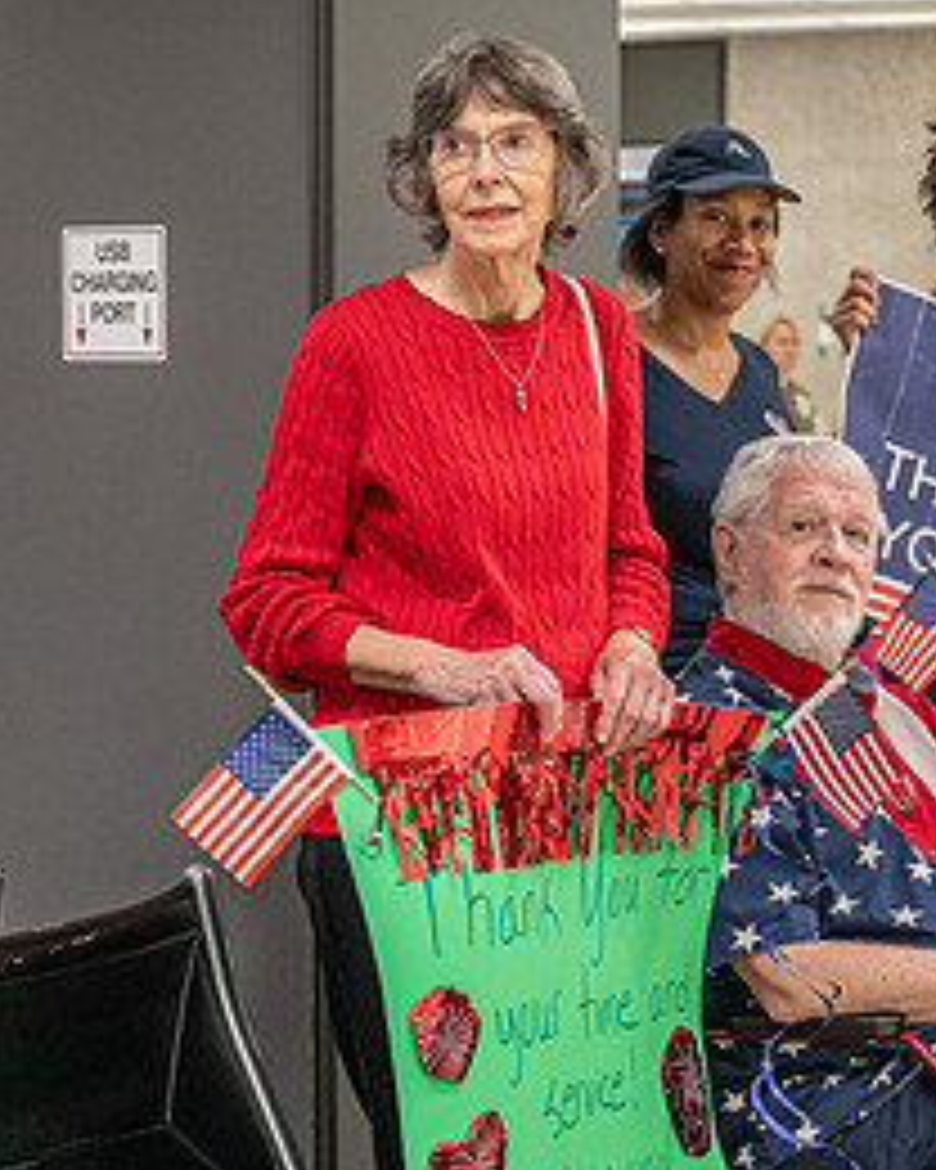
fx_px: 3774
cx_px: 817
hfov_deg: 14.0
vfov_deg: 17.6
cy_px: 688
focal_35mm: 109
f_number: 2.8
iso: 2200
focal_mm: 40
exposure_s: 1/200
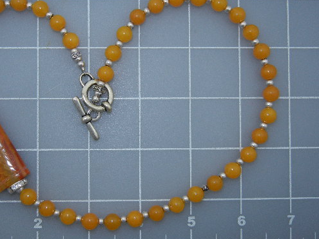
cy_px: 117
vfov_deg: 32.9
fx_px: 405
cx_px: 123
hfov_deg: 42.7
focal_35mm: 44
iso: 200
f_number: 3.6
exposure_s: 1/30
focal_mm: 6.2
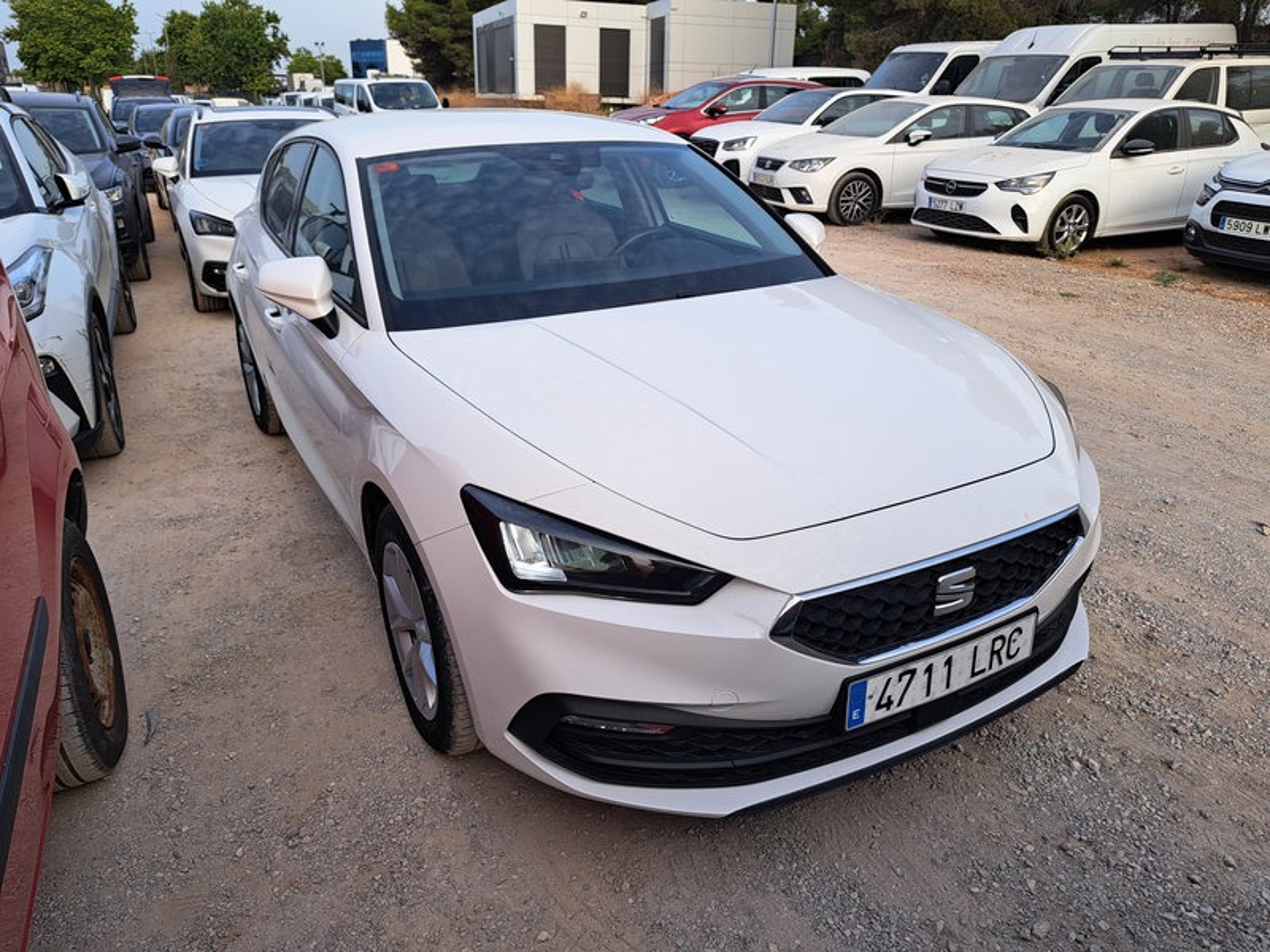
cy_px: 476
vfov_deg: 56.8
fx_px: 881
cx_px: 635
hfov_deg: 71.6
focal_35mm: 24
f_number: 1.8
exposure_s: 1/178
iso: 50
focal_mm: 5.23
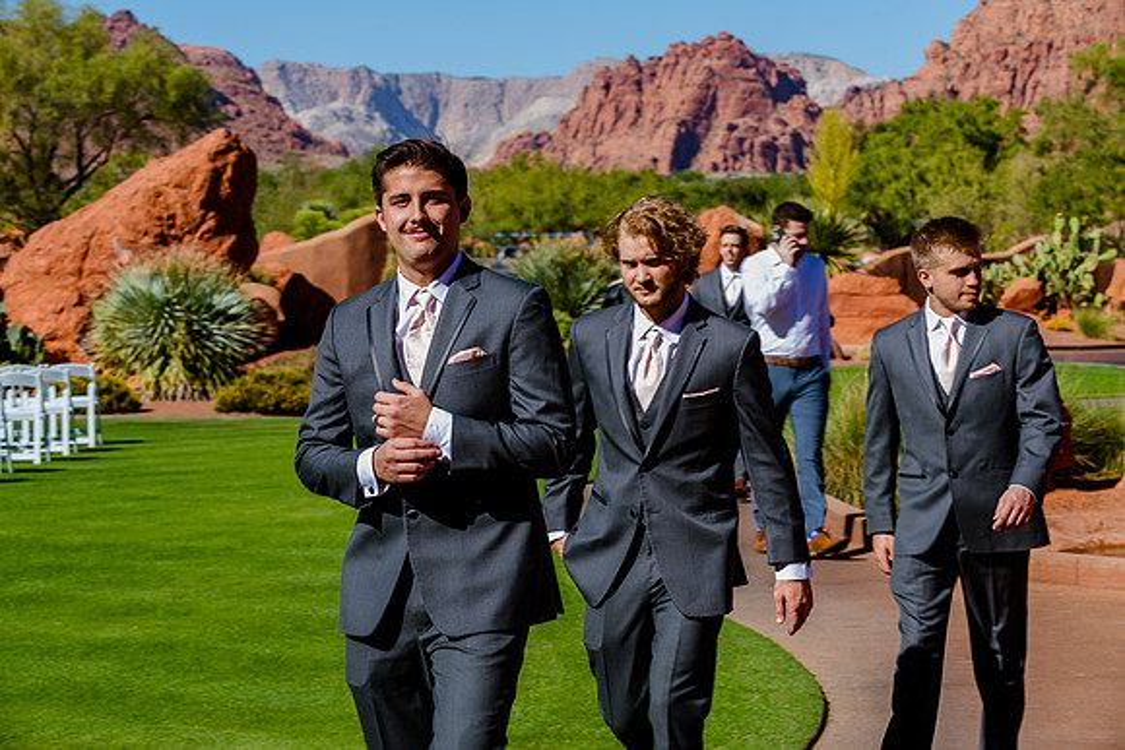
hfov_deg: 20.5
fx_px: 3111
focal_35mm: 100
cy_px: 360
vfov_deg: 13.8
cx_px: 536
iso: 100
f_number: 9
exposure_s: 1/100
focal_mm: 95
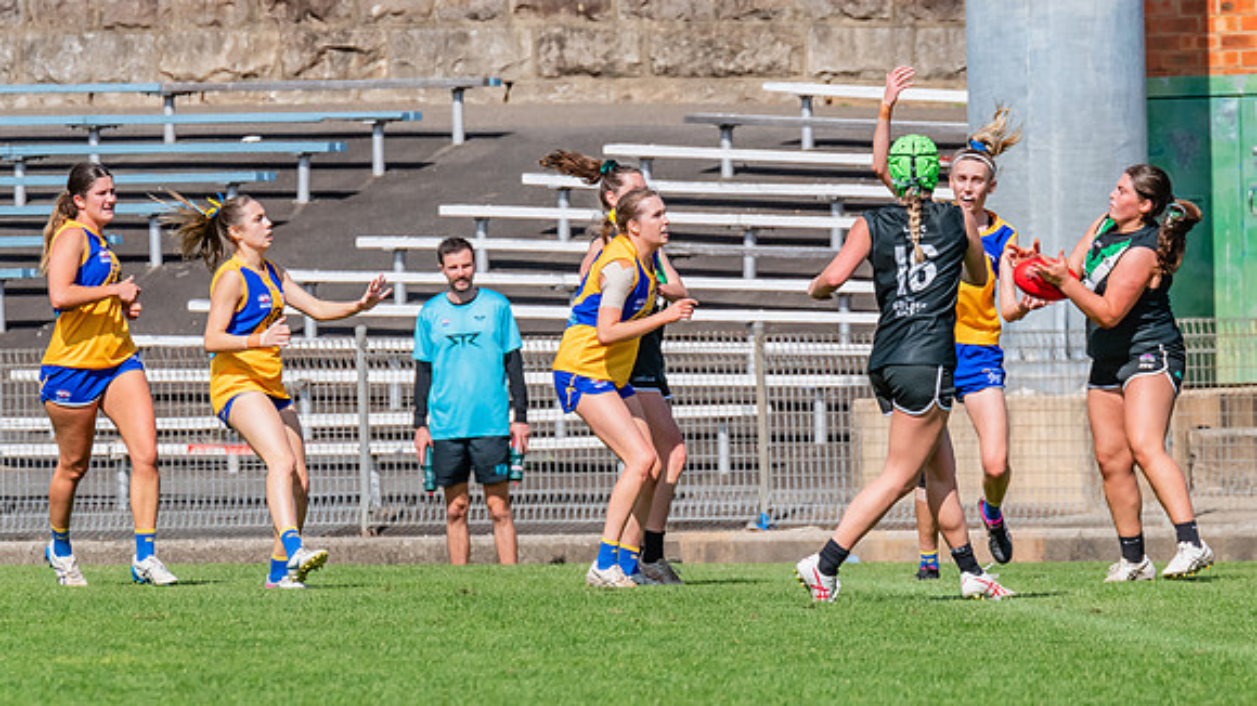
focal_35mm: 677
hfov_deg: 3.2
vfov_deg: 1.8
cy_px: 286
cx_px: 937
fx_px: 22570
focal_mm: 420
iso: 800
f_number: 13
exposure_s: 1/1600
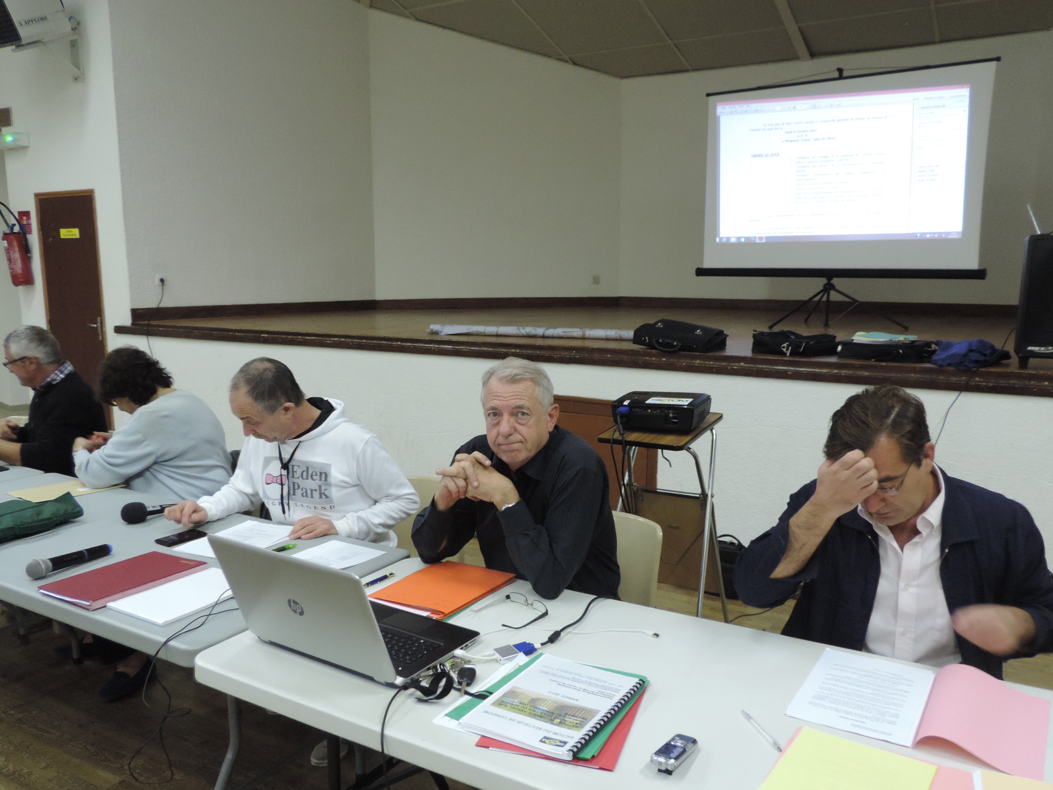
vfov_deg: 51.3
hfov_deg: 65.3
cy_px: 415
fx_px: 821
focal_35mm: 27
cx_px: 539
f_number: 3
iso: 400
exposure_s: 1/25
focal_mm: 4.3
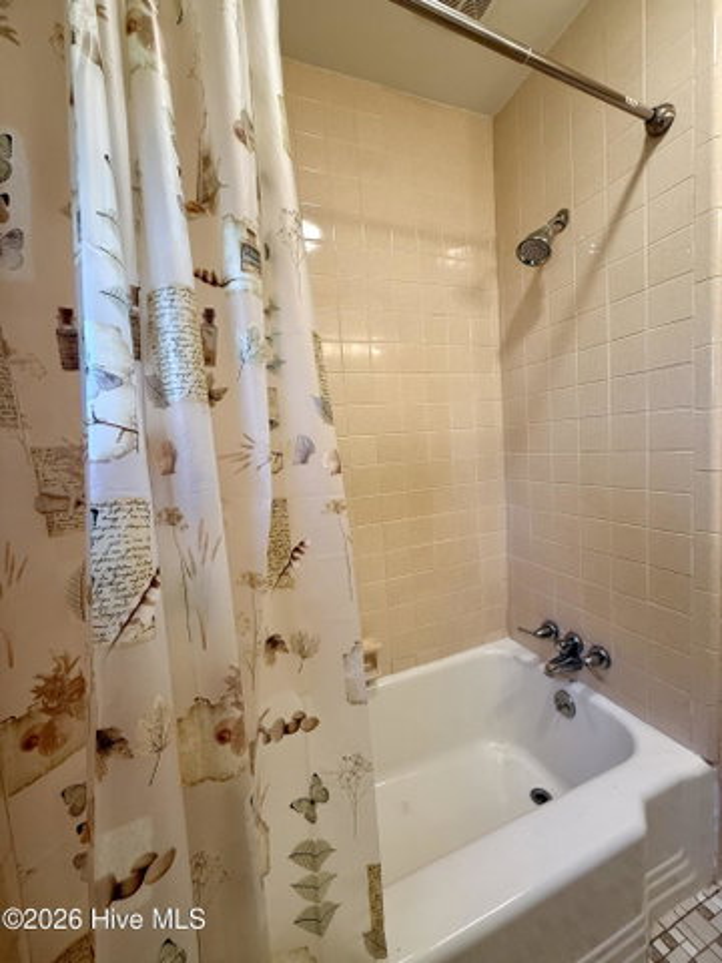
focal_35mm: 14
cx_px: 361
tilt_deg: -4.7
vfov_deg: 102.1
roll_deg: +3.5
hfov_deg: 85.7
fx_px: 389
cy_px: 482
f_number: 2.2
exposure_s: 1/120
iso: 160
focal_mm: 2.22
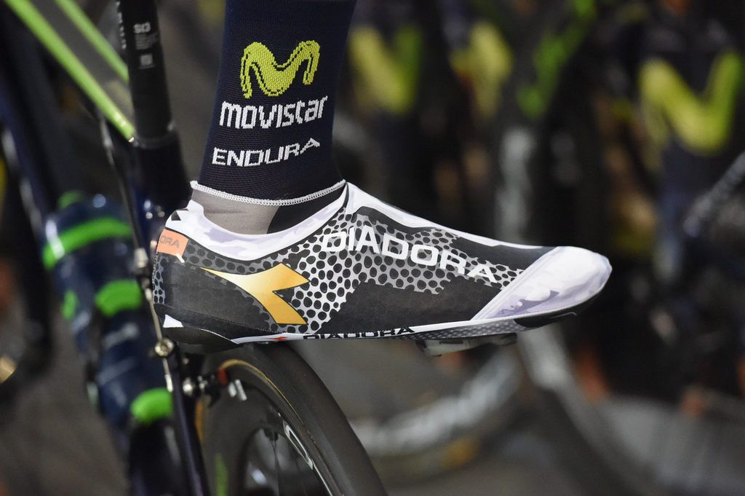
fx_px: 4135
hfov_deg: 10.3
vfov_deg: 6.9
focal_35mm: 200
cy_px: 248
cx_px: 372
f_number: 4
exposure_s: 1/1000
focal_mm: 200
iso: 20000
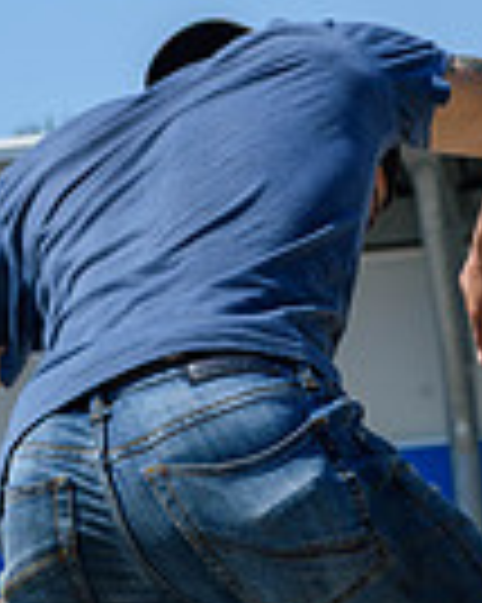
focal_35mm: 331
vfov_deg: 5.8
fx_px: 5909
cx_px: 432
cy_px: 855
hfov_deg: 4.7
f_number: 7.1
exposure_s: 1/800
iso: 200
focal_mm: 70
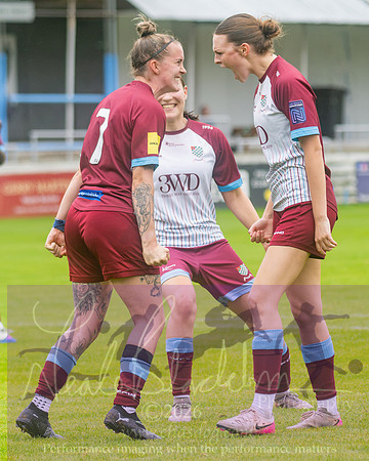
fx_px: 4630
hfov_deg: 4.6
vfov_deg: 5.7
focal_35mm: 339
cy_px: 275
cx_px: 100
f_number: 2.8
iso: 400
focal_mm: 135
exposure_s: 1/1600
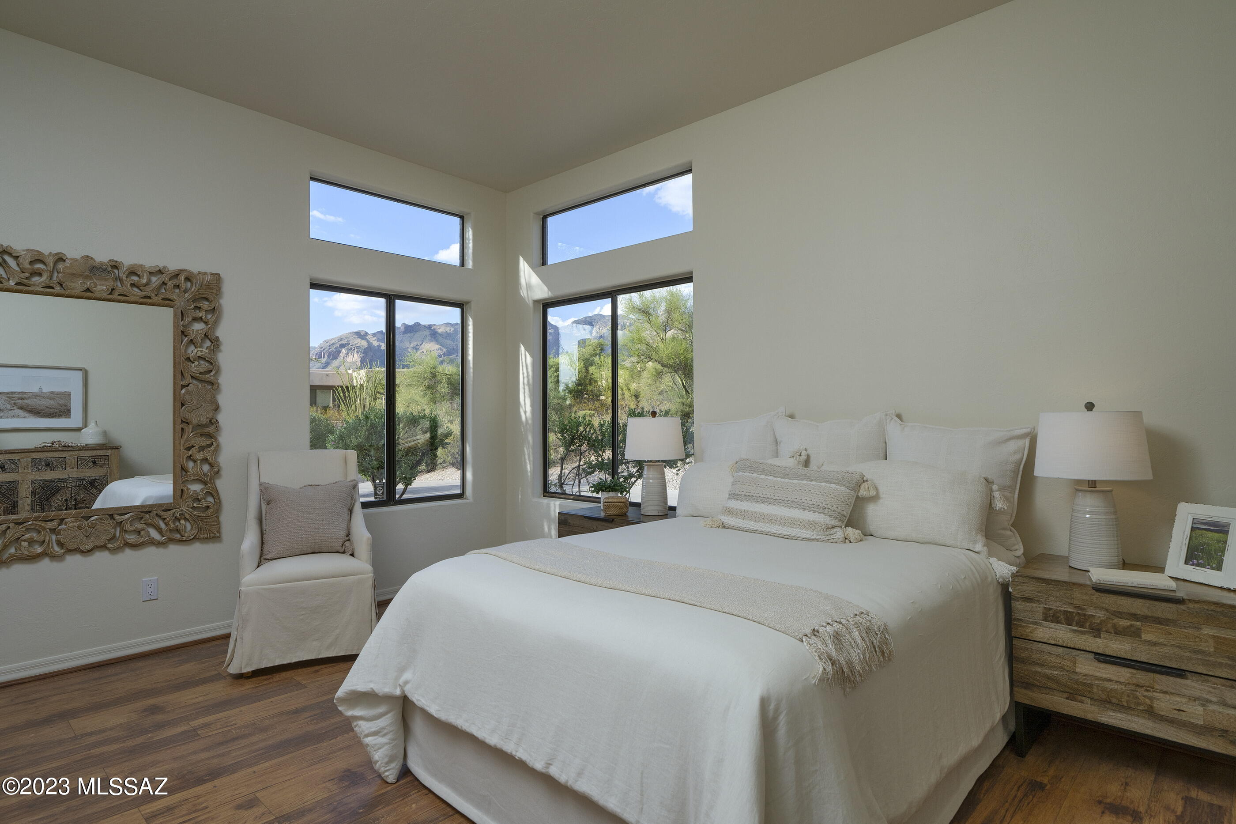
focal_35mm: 19
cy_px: 412
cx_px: 618
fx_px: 652
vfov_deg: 64.5
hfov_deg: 86.9
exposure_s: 1/200
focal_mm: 19
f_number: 9
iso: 200
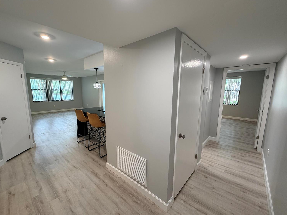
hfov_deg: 98.1
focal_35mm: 15
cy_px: 110
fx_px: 124
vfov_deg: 81.7
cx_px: 136
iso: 160
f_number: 2.2
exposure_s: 1/60
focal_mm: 2.22
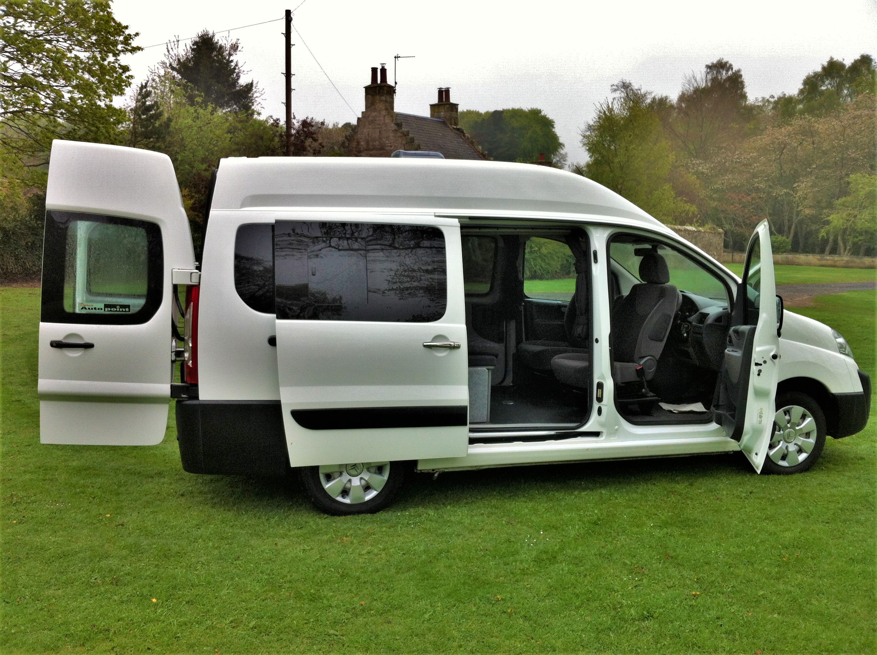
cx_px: 438
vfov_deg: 40.6
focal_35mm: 35
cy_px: 328
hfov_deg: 52.7
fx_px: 885
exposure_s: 1/328
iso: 80
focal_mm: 3.85
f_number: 2.8
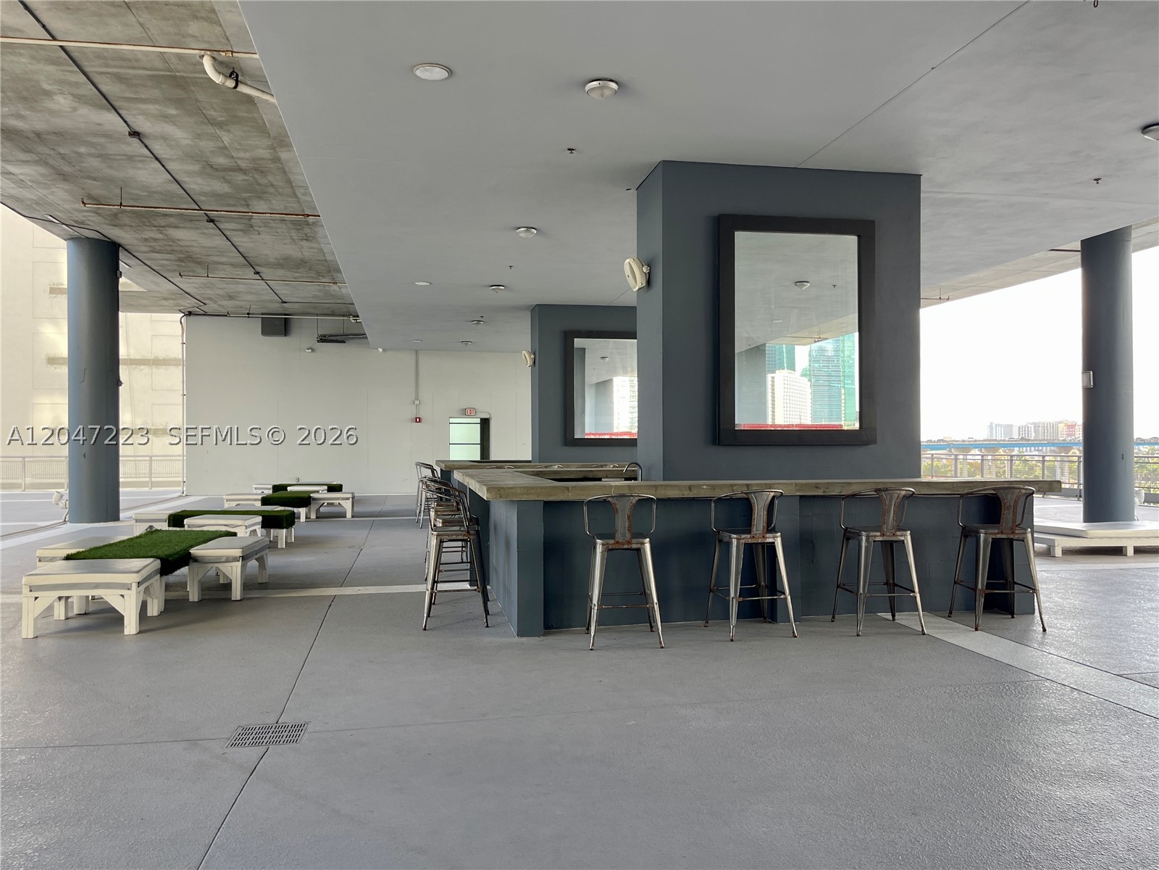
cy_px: 435
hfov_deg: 67.3
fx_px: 871
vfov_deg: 53.1
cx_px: 580
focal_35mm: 26
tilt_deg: +0.0
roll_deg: -0.4
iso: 32
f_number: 1.6
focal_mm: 5.1
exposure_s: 1/155
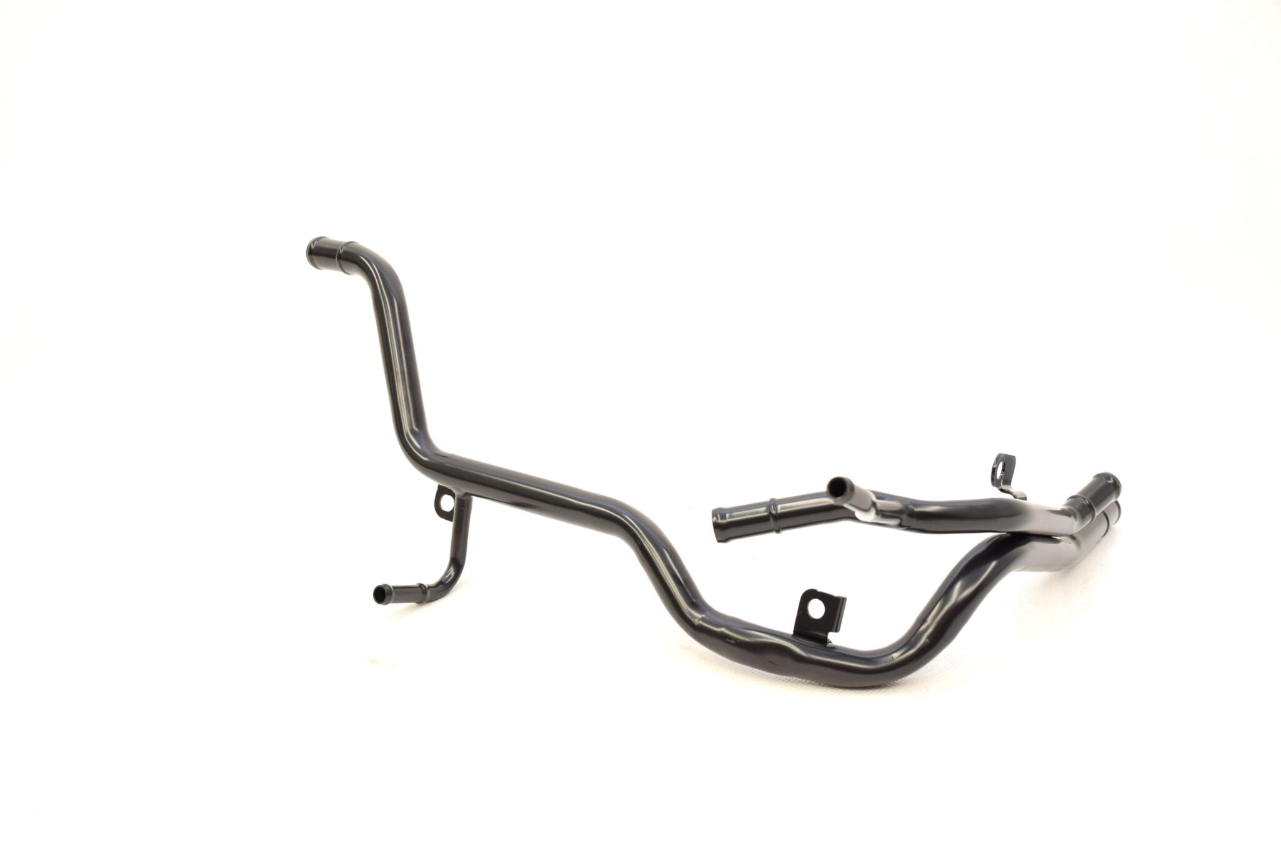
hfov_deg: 51.3
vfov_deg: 35.5
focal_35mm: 38
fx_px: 1335
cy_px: 428
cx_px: 640
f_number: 5.6
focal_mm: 25
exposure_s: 1/125
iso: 400
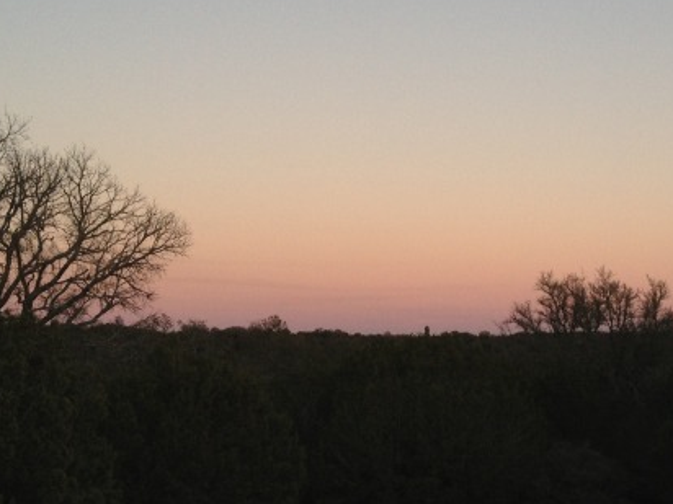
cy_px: 214
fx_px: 1322
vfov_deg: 21.6
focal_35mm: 68
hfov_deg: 28.4
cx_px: 456
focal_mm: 4.28
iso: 64
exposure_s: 1/120
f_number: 2.4
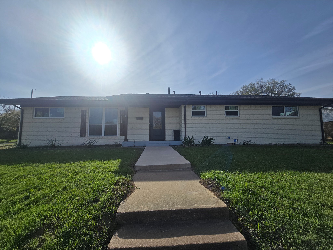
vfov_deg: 89.9
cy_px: 125
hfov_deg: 106.2
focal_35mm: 13
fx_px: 125
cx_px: 166
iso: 50
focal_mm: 2.2
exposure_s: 1/6766
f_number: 2.2
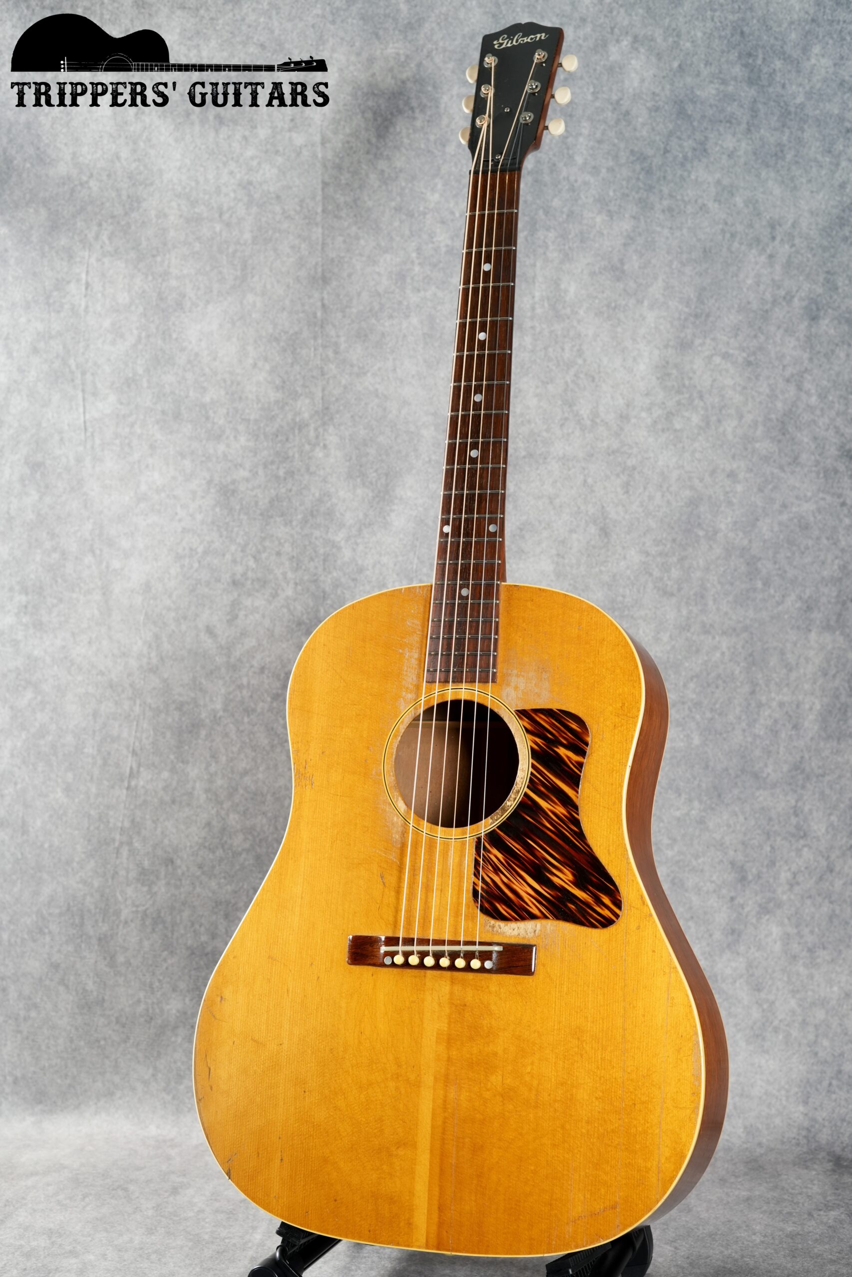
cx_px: 426
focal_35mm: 50
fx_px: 1775
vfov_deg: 39.6
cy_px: 638
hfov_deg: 27.0
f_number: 6.3
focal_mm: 50
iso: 320
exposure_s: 1/1.6
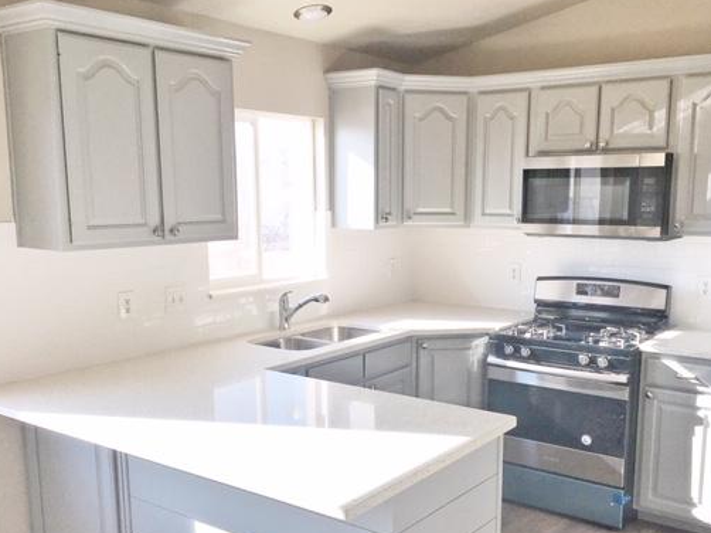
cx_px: 391
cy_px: 326
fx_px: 760
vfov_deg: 38.4
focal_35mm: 37
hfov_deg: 50.1
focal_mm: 4.15
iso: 25
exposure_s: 1/490
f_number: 2.2
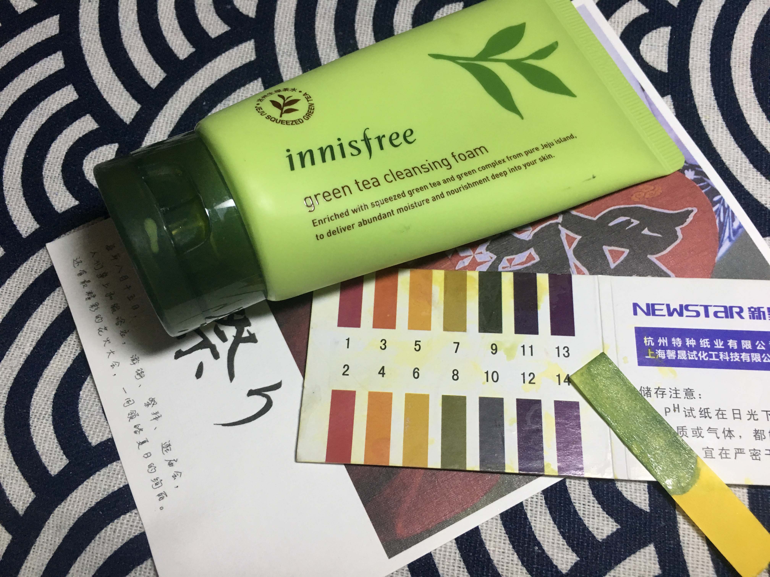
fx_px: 645
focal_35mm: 29
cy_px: 288
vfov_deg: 48.2
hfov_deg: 61.7
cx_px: 385
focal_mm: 4.15
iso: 64
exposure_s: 1/33
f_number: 2.2
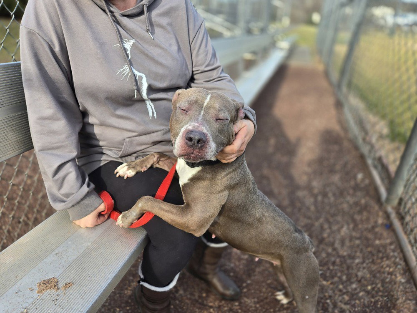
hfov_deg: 73.9
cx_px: 208
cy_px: 156
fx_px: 277
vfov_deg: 58.9
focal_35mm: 23
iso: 25
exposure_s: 1/415
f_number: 1.8
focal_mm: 5.4
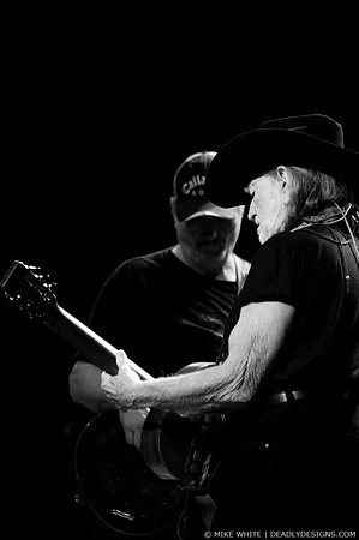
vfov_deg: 6.9
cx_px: 180
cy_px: 270
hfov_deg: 4.6
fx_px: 4498
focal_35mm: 300
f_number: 3.2
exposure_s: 1/320
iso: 800
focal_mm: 200
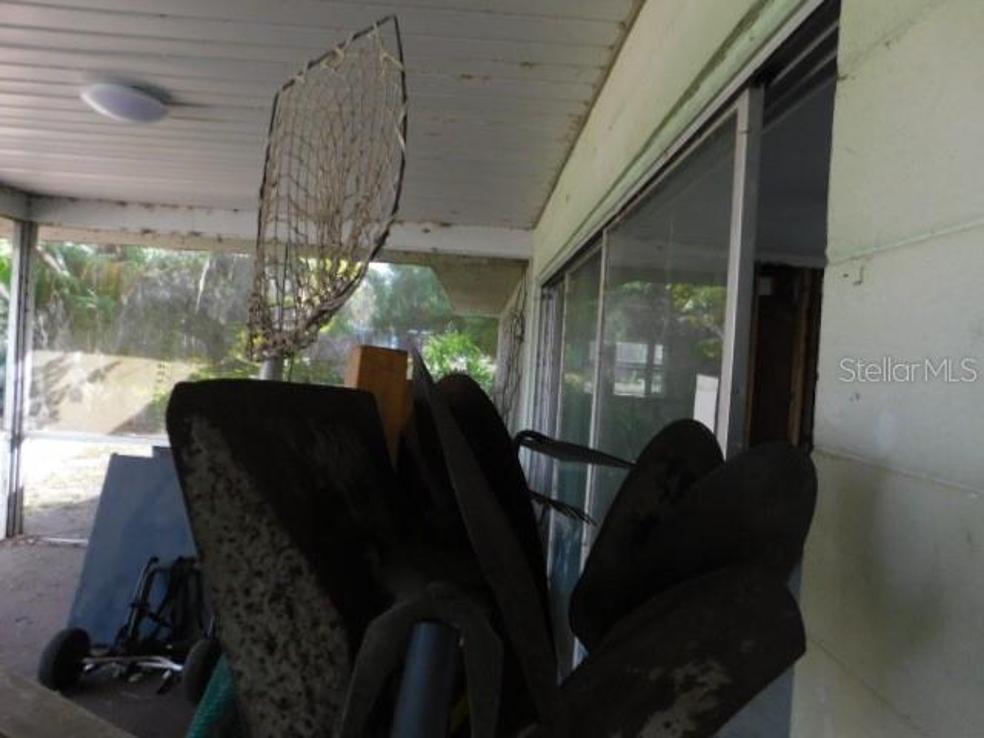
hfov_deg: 73.9
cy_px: 369
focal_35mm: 23
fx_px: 654
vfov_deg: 58.9
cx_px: 492
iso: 125
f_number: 3
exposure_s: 1/60
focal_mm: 4
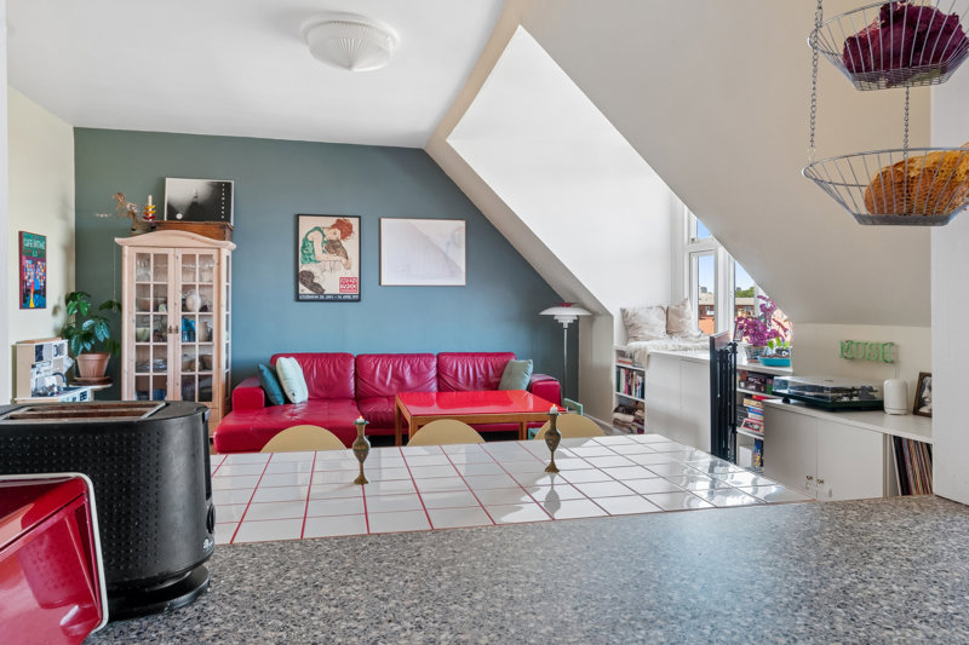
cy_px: 322
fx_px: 605
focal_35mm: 22
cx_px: 484
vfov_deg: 56.1
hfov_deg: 77.3
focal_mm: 15
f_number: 10
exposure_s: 1/10
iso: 200
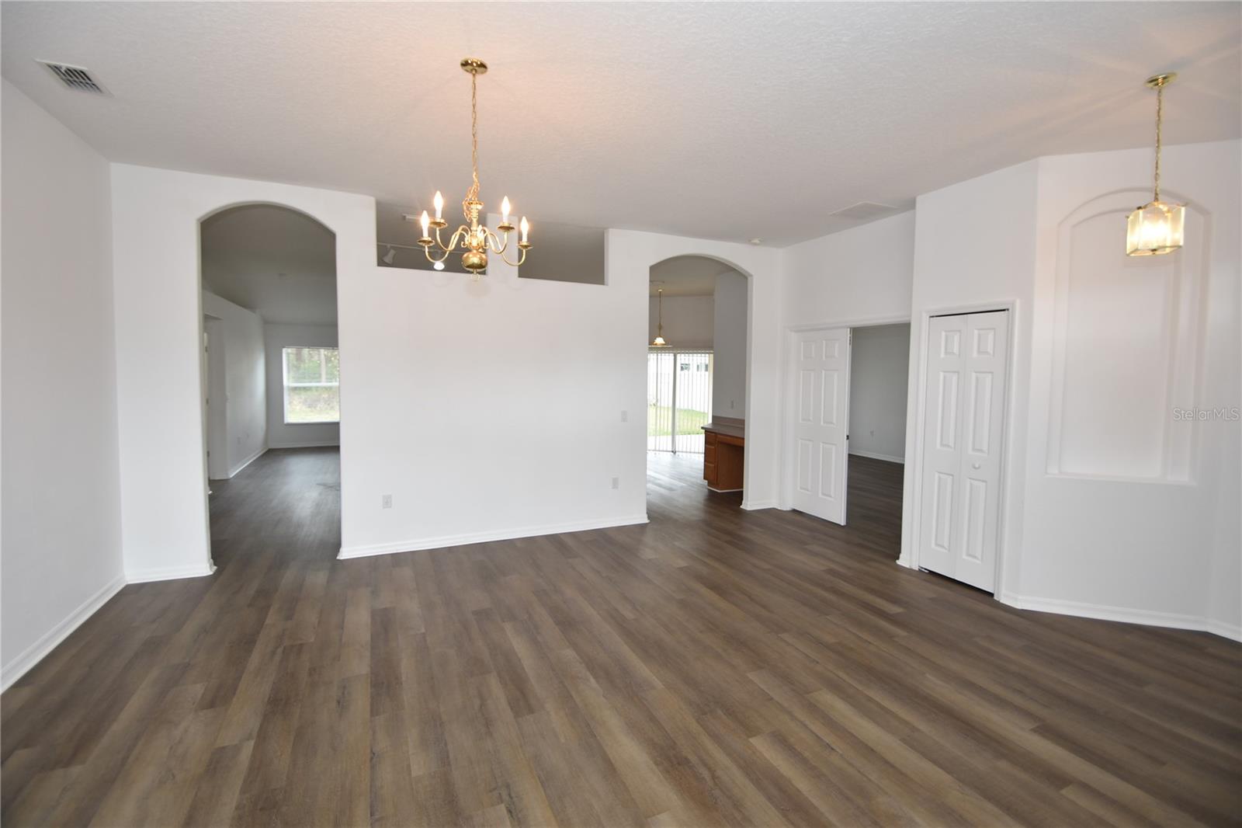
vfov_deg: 77.3
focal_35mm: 15
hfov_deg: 100.4
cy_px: 414
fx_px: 517
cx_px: 621
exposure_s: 1/60
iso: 220
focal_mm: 10
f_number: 4
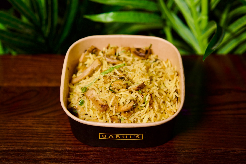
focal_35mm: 65
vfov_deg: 20.9
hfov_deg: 31.0
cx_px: 123
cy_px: 82
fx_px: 444
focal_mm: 65
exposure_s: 1/250
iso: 2000
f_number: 4
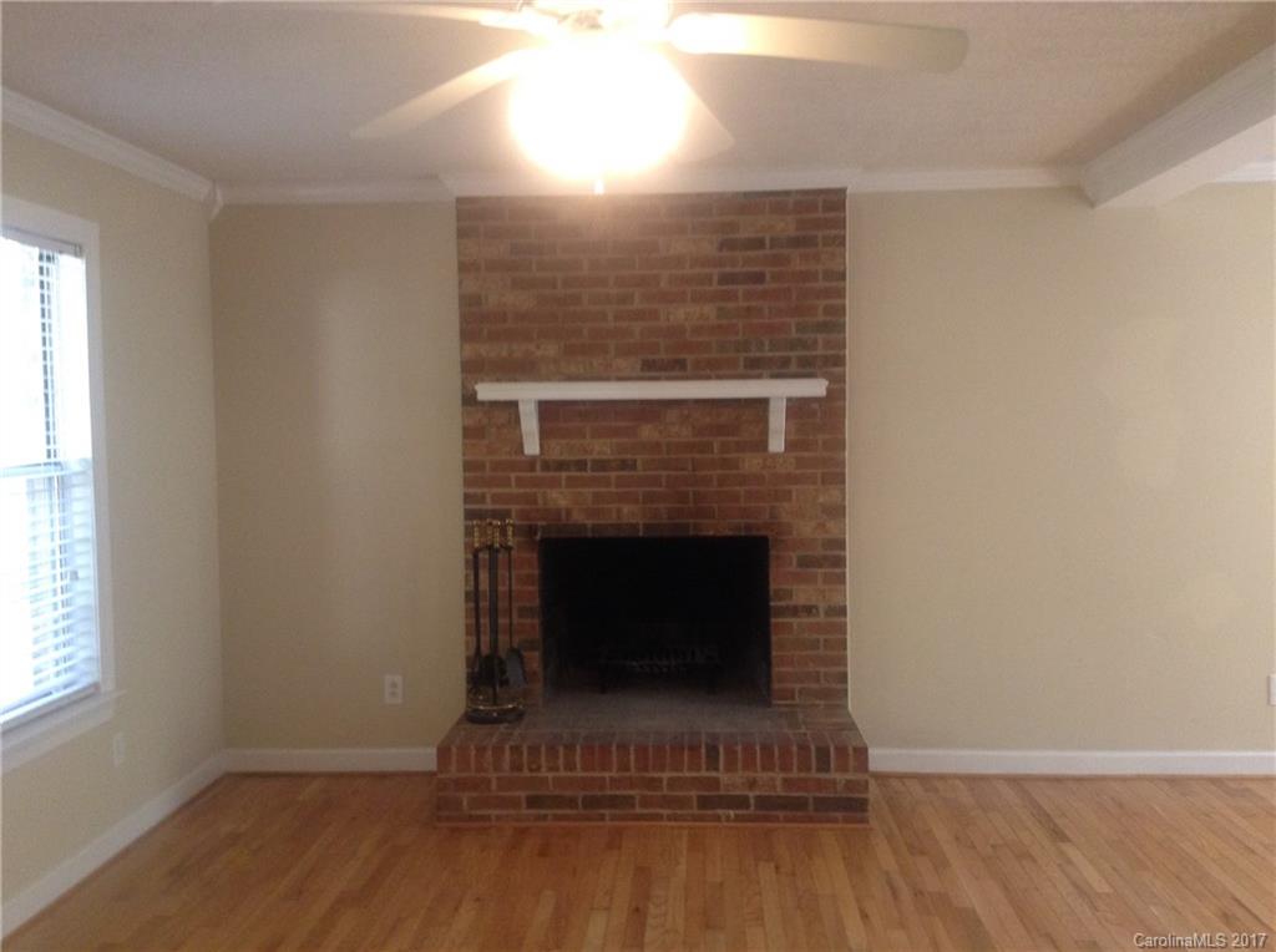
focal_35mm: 33
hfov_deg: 55.4
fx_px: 1214
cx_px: 638
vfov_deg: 42.8
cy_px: 476
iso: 100
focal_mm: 3.3
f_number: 2.4
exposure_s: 1/24
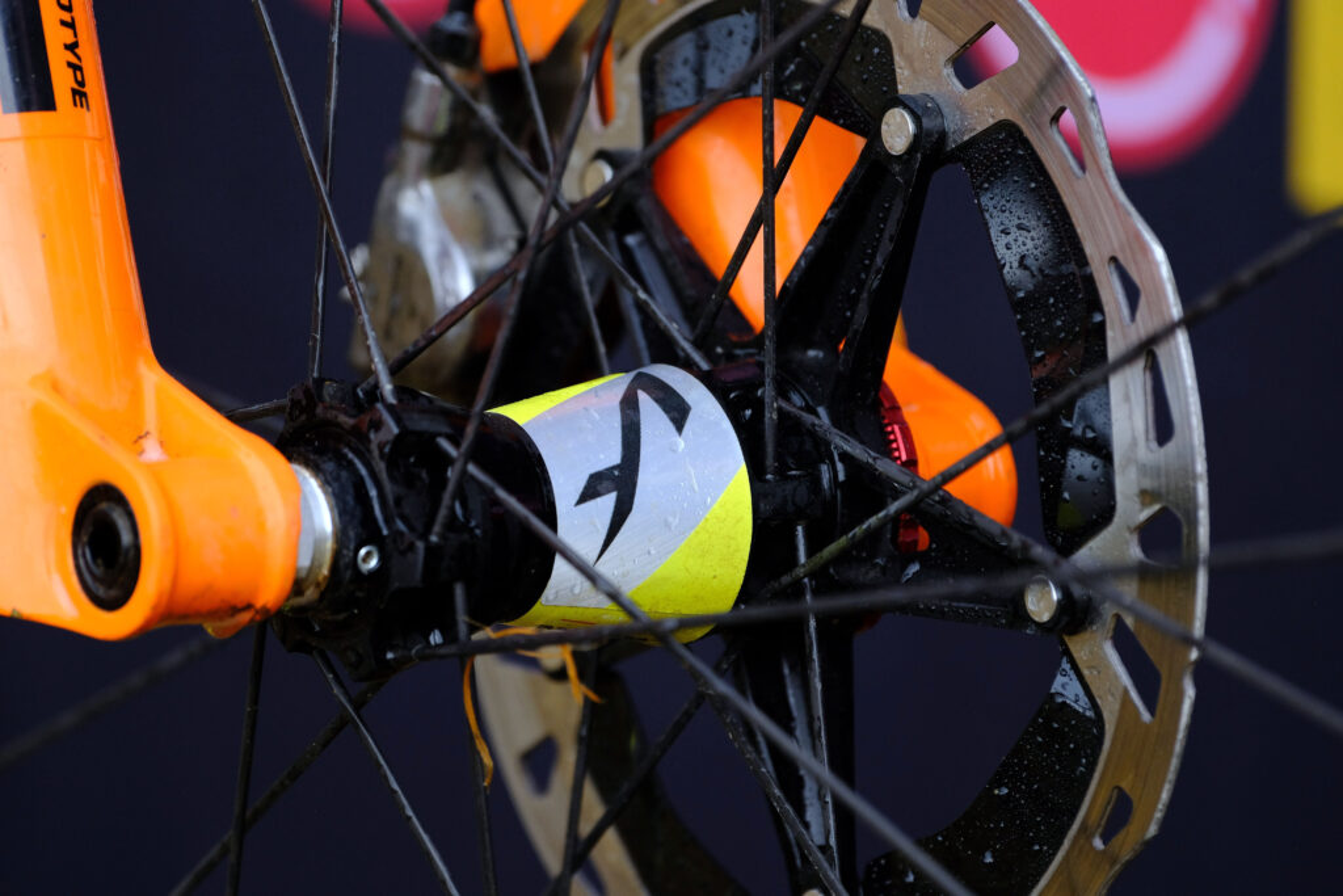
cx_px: 672
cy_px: 448
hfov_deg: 10.4
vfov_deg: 6.9
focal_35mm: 198
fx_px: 7387
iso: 640
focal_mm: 132
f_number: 5
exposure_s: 1/250
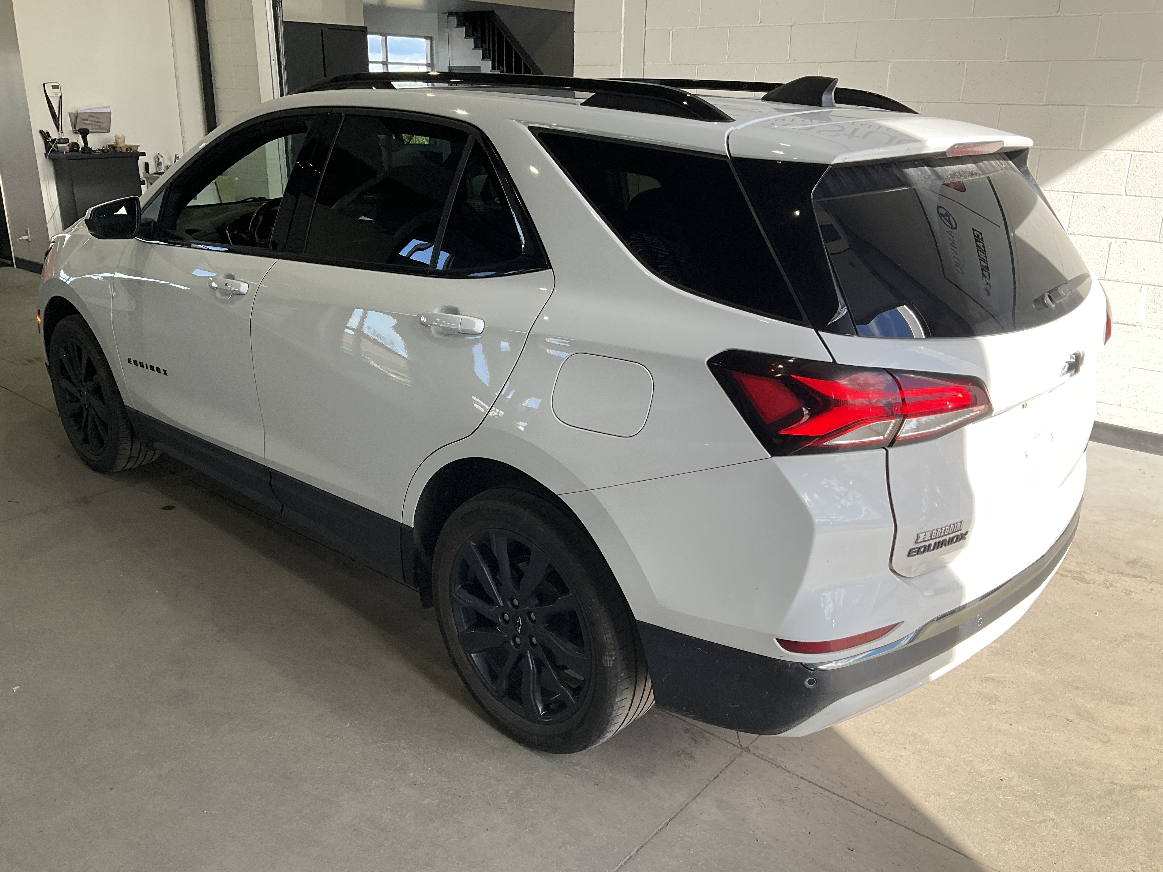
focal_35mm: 29
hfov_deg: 61.7
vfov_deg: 48.2
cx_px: 582
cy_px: 436
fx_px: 974
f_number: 1.8
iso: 25
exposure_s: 1/309
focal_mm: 3
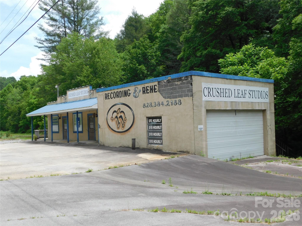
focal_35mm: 36
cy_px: 113
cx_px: 151
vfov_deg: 39.7
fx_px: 314
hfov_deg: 51.4
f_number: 3.5
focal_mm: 6.3
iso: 125
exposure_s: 1/800
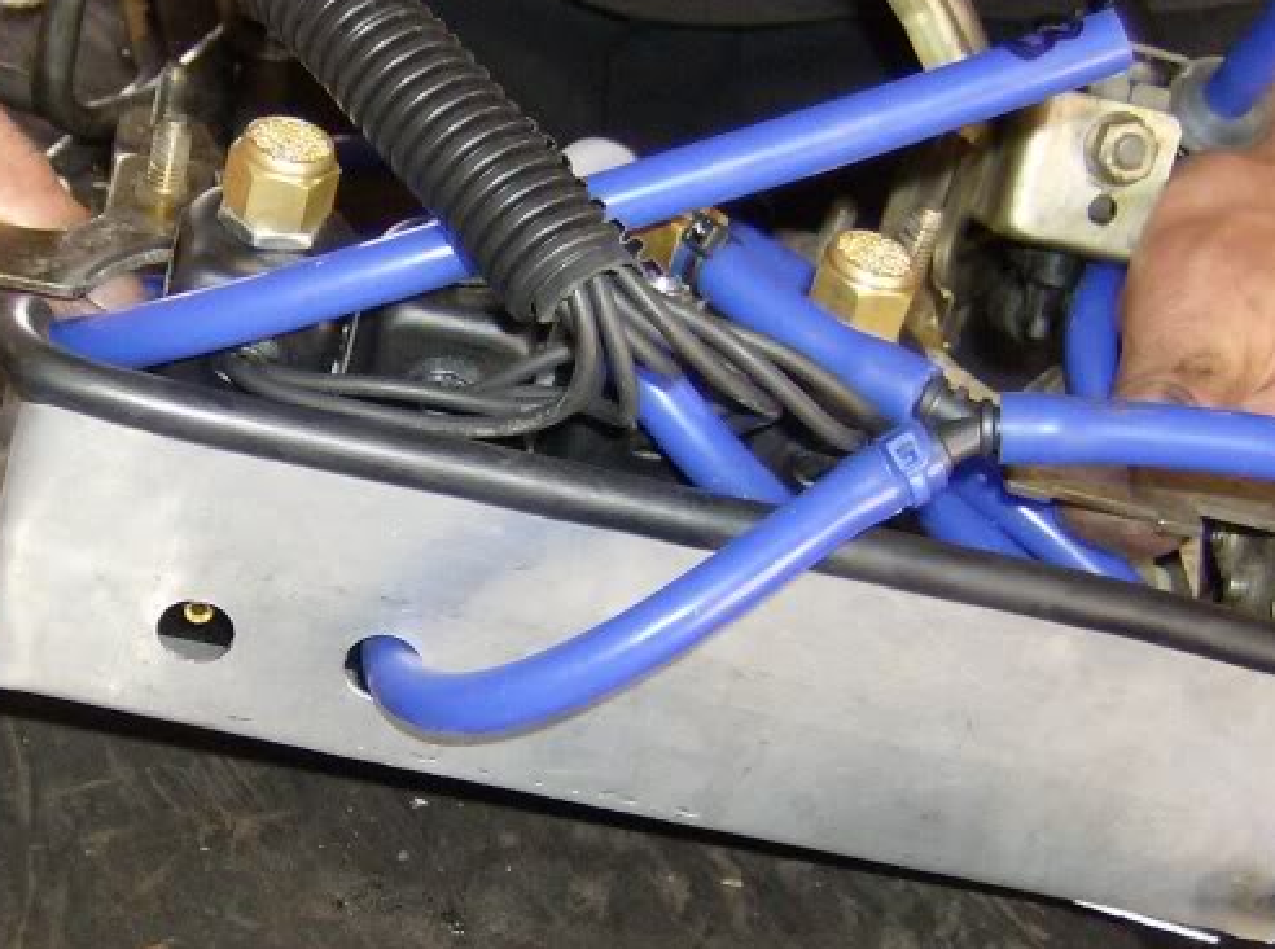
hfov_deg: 25.5
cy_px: 574
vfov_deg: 19.5
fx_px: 2754
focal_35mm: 75
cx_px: 215
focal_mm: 6
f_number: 2.8
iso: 200
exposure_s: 1/60
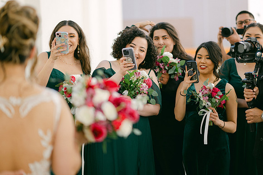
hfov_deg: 23.9
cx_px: 132
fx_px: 621
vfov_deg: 16.1
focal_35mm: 85
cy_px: 88
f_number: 1.8
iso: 80
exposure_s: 1/2500
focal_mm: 85
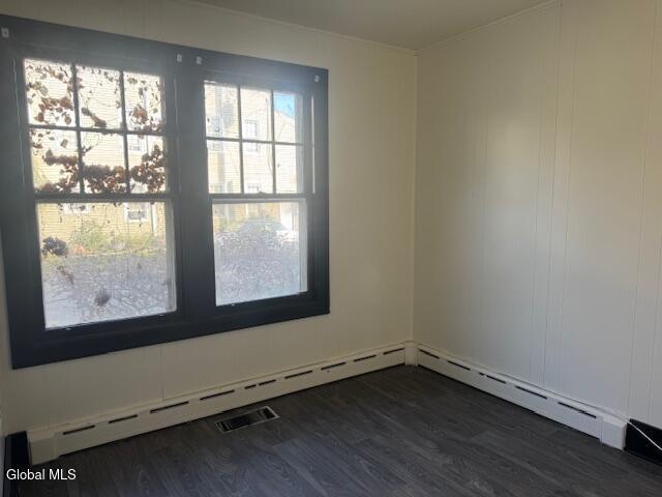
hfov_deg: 71.6
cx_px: 331
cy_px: 248
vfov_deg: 56.8
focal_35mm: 24
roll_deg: +0.2
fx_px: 459
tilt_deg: -7.5
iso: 80
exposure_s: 1/121
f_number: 1.78
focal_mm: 6.76
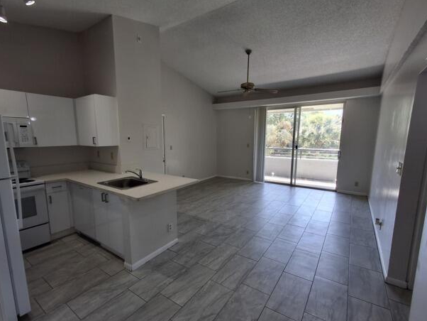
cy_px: 167
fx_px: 210
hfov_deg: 90.9
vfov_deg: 74.7
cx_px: 201
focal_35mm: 17
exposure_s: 1/120
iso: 40
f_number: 2.2
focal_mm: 1.64
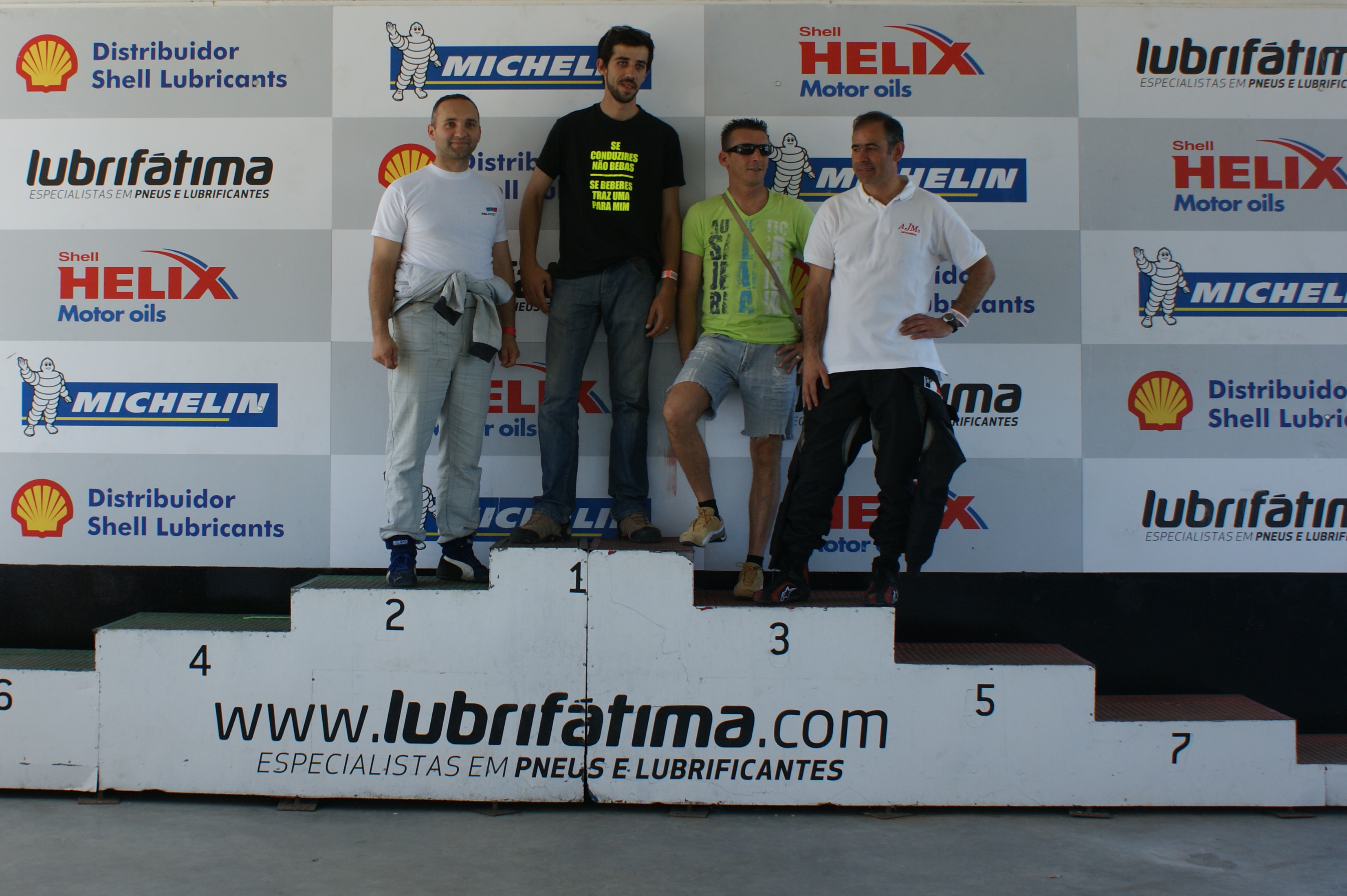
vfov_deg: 26.9
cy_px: 343
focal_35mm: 50
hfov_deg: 39.4
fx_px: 1870
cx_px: 512
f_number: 5.6
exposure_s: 1/50
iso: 100
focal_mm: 24
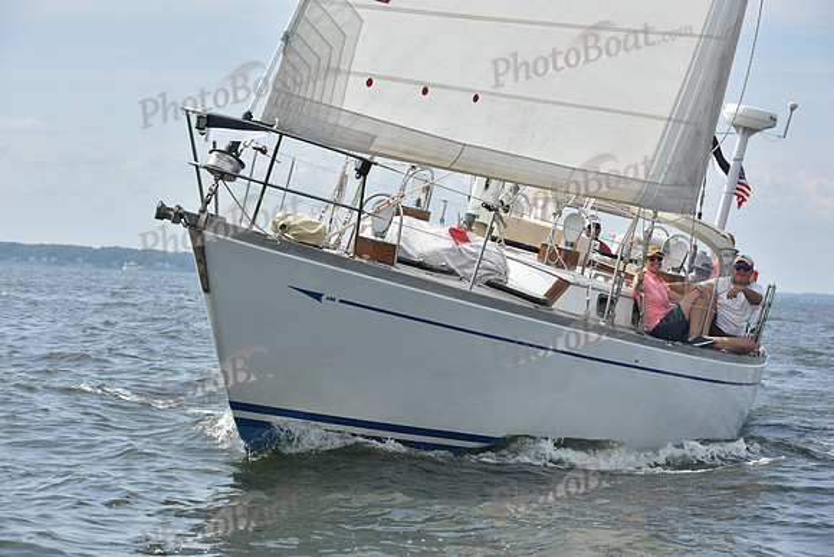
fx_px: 2688
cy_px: 278
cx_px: 417
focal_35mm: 116
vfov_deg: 11.8
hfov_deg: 17.6
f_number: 8
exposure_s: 1/1250
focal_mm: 116
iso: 320
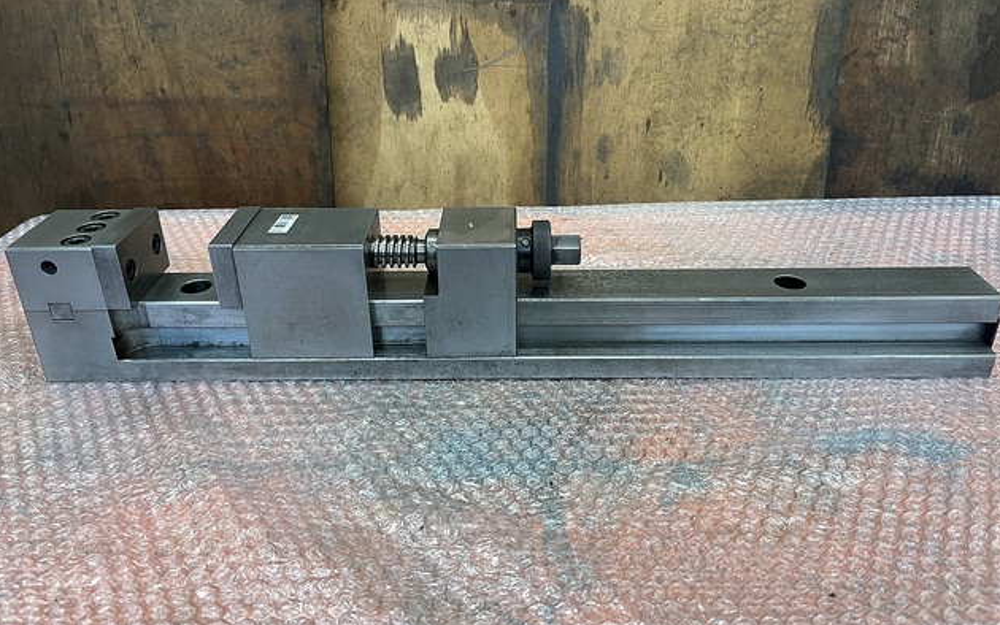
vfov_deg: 44.5
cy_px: 276
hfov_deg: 66.5
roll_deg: +1.4
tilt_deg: -28.6
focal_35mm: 28
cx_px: 502
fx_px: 763
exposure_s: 1/76
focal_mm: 5.1
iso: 125
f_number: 1.6
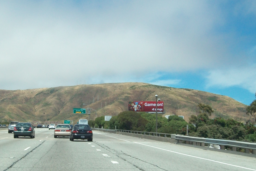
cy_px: 95
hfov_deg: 26.9
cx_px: 88
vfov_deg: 18.2
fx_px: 533
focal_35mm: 75
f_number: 7
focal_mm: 8.8
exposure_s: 1/250
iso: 80
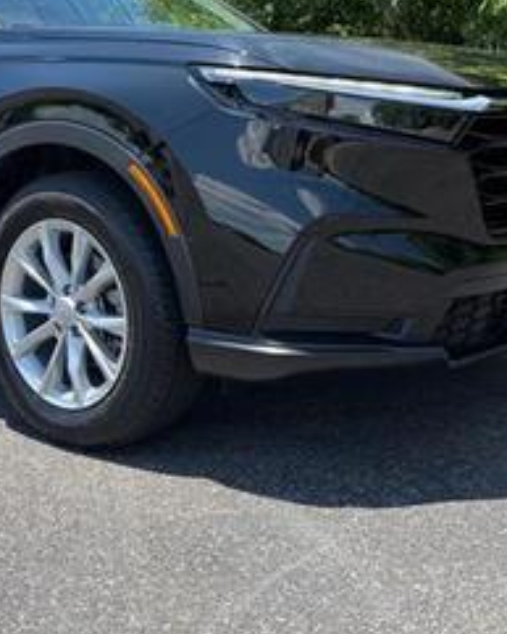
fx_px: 918
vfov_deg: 37.4
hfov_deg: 30.6
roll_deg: +1.9
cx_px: 160
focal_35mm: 49
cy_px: 184
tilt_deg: -7.0
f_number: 1.78
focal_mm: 6.76
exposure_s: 1/1385
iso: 80
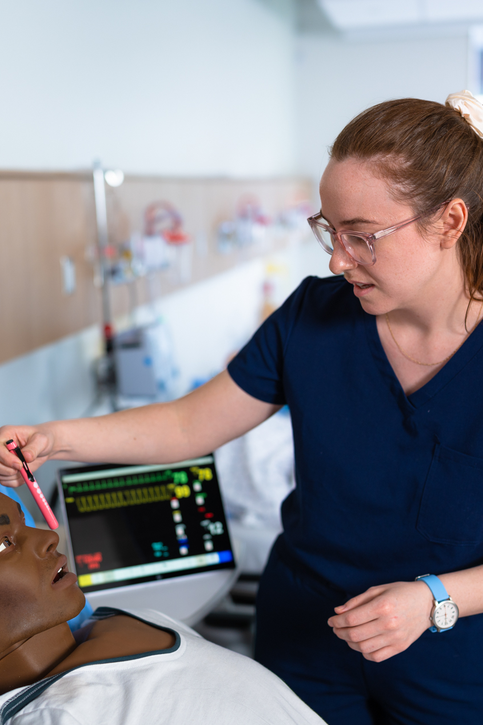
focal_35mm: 53
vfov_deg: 37.5
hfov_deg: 25.4
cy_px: 364
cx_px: 173
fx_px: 1067
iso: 125
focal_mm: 35
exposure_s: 1/160
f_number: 1.8
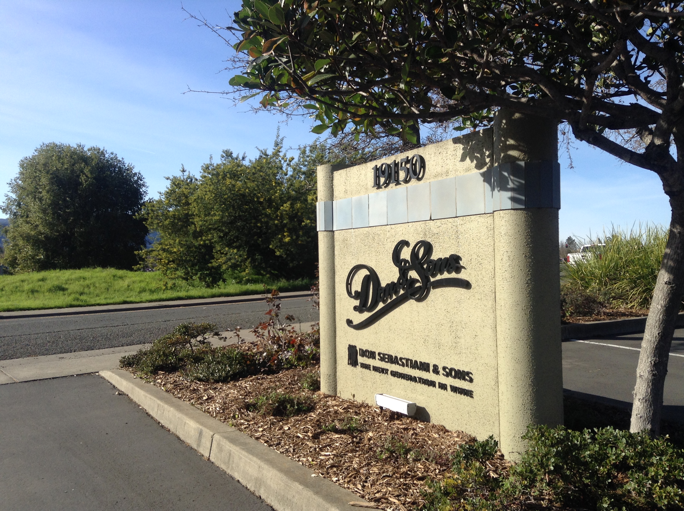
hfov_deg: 55.4
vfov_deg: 42.8
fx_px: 651
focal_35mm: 33
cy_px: 256
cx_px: 342
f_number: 2.4
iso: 25
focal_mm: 3.3
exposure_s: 1/783
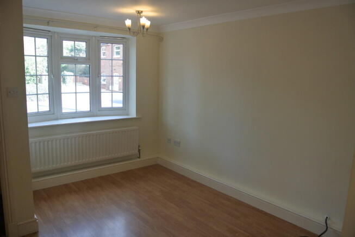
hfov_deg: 67.3
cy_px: 118
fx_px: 267
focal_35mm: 27
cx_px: 178
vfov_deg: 48.0
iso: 200
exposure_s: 1/80
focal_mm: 10
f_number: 3.5
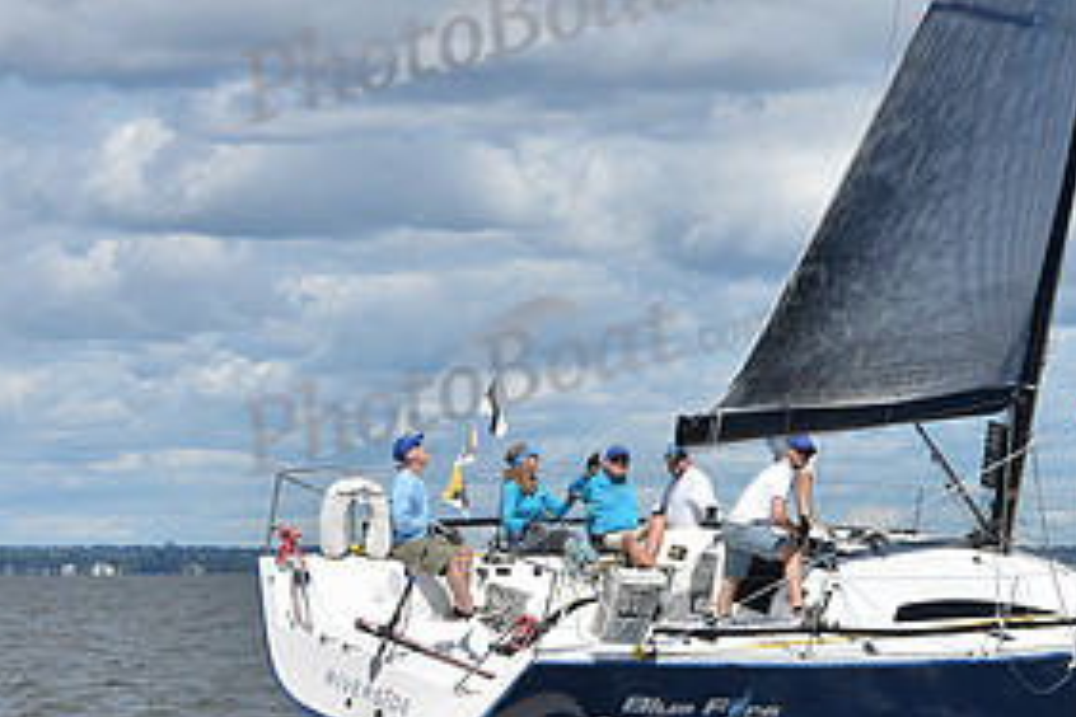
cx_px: 981
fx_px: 6276
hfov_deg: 9.8
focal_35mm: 210
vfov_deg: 6.5
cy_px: 521
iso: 250
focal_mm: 102
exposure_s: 1/800
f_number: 11
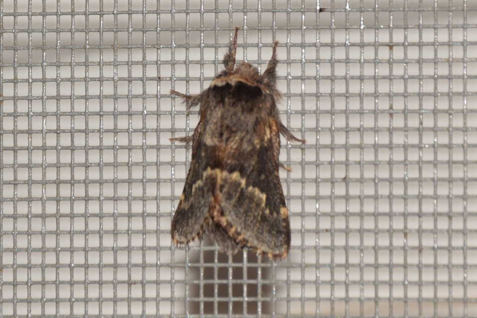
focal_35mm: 210
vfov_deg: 6.5
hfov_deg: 9.8
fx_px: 2781
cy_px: 159
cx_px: 238
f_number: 13
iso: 100
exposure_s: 1/160
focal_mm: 140
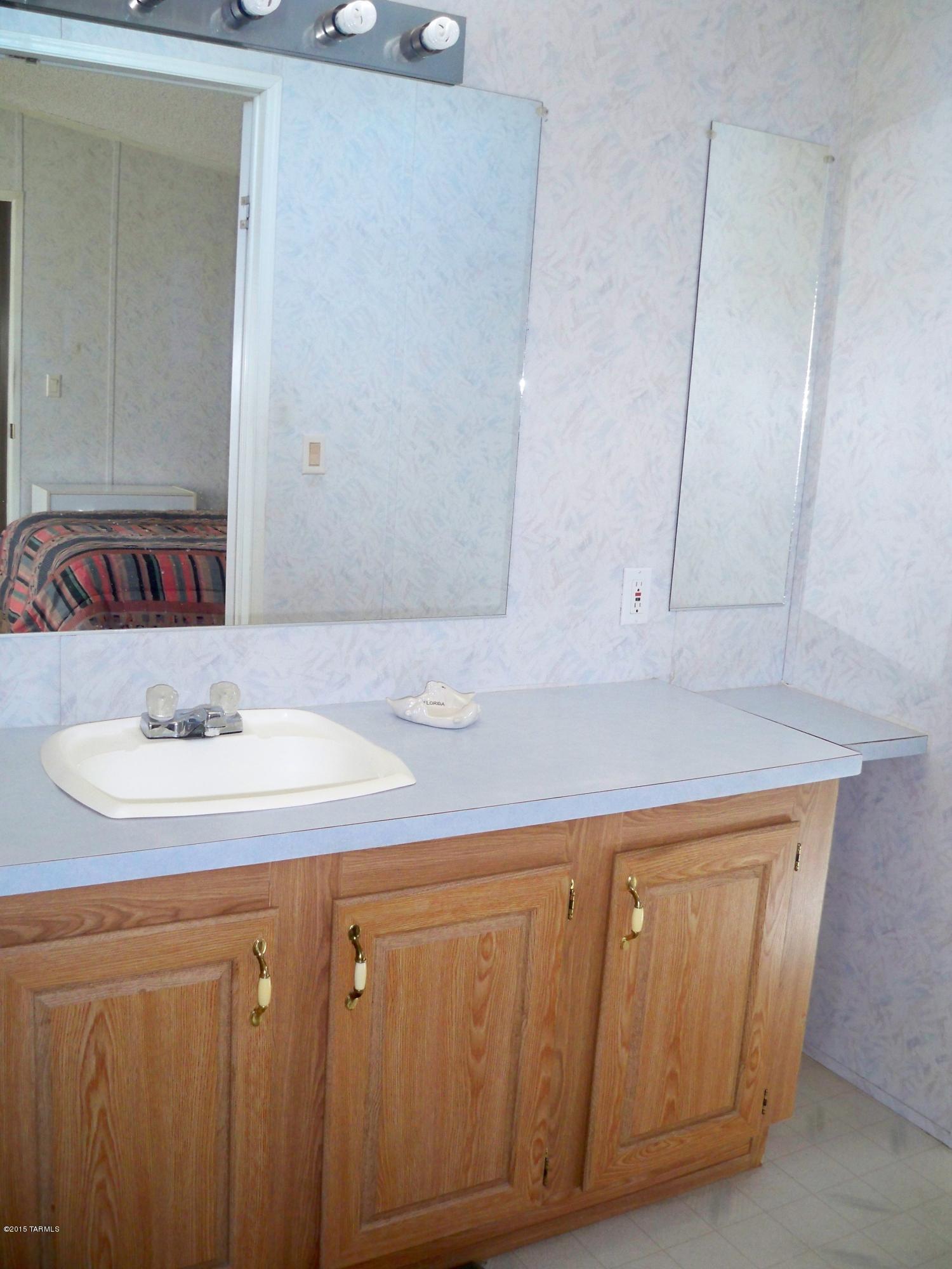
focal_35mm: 35
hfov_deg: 40.7
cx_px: 476
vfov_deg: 52.6
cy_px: 634
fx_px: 1283
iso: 250
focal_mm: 6.3
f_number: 3.1
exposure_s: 1/80
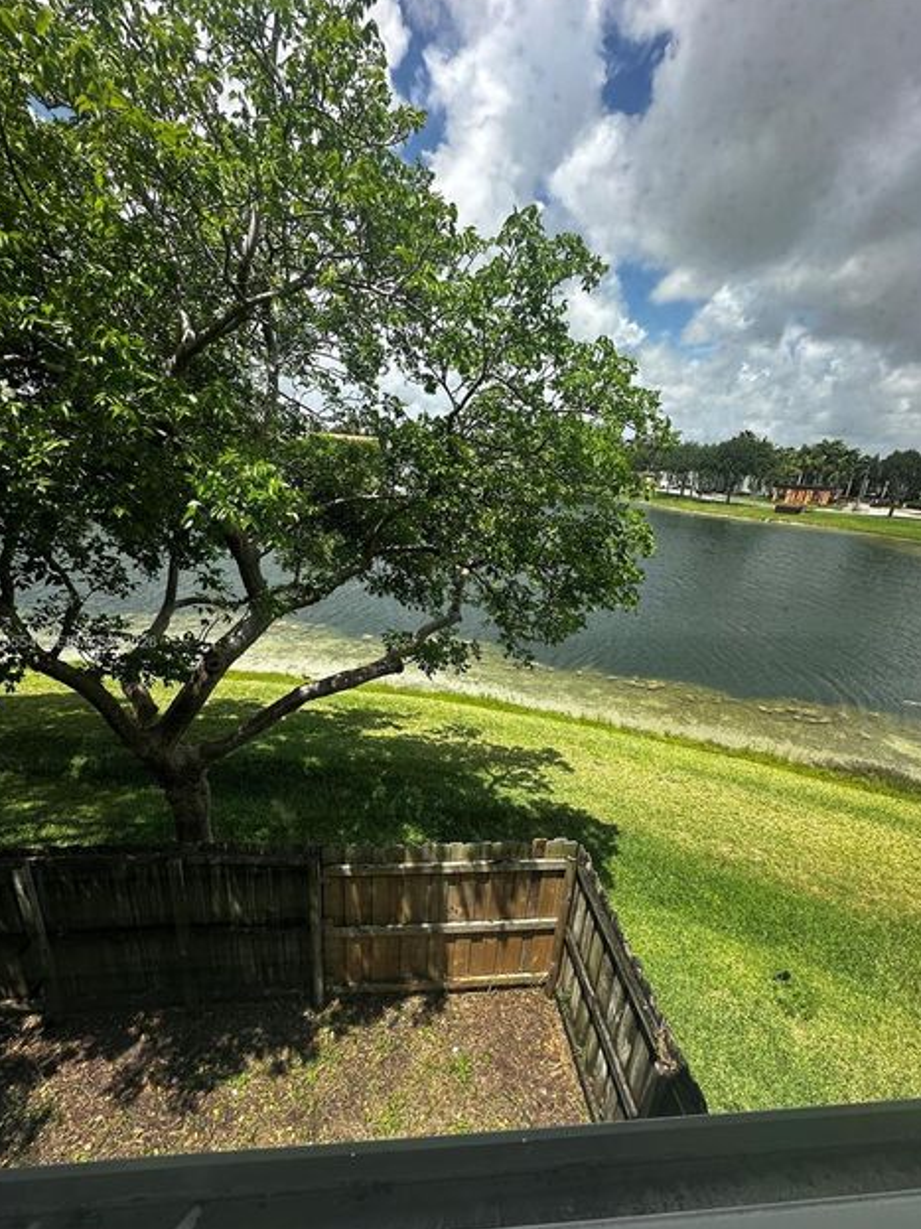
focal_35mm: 15
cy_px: 644
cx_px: 448
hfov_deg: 81.7
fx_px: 532
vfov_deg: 98.1
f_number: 2.2
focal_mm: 2.22
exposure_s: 1/1233
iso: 40
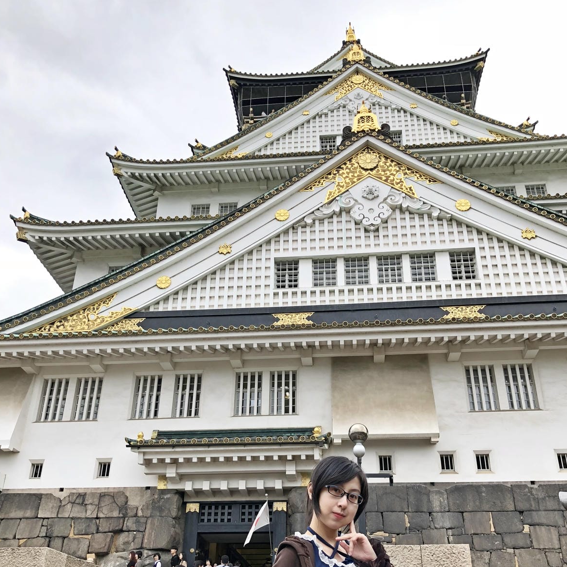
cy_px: 354
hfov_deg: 47.2
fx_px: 649
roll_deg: -1.7
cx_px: 284
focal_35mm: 35
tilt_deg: +26.9
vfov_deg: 46.8
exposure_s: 1/185
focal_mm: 3.99
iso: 20
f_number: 1.8
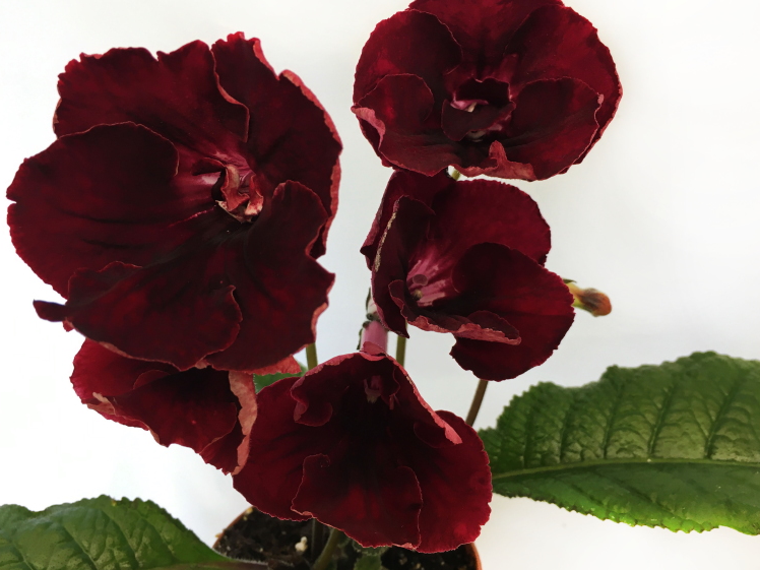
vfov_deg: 45.4
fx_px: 681
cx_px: 387
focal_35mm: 31
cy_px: 271
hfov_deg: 58.3
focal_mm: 4.15
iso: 25
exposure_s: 1/33
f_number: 2.2
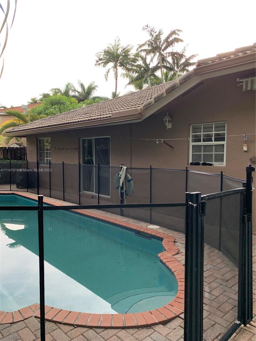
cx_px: 128
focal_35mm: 26
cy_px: 170
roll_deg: -0.3
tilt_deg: -3.7
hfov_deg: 53.1
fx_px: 256
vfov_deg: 67.3
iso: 32
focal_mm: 4.25
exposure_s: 1/121
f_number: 1.8
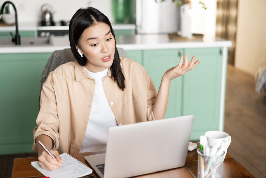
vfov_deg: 24.6
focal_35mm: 55
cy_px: 89
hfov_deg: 36.2
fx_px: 406
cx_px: 133
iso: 400
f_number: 2
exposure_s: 1/200
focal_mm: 55
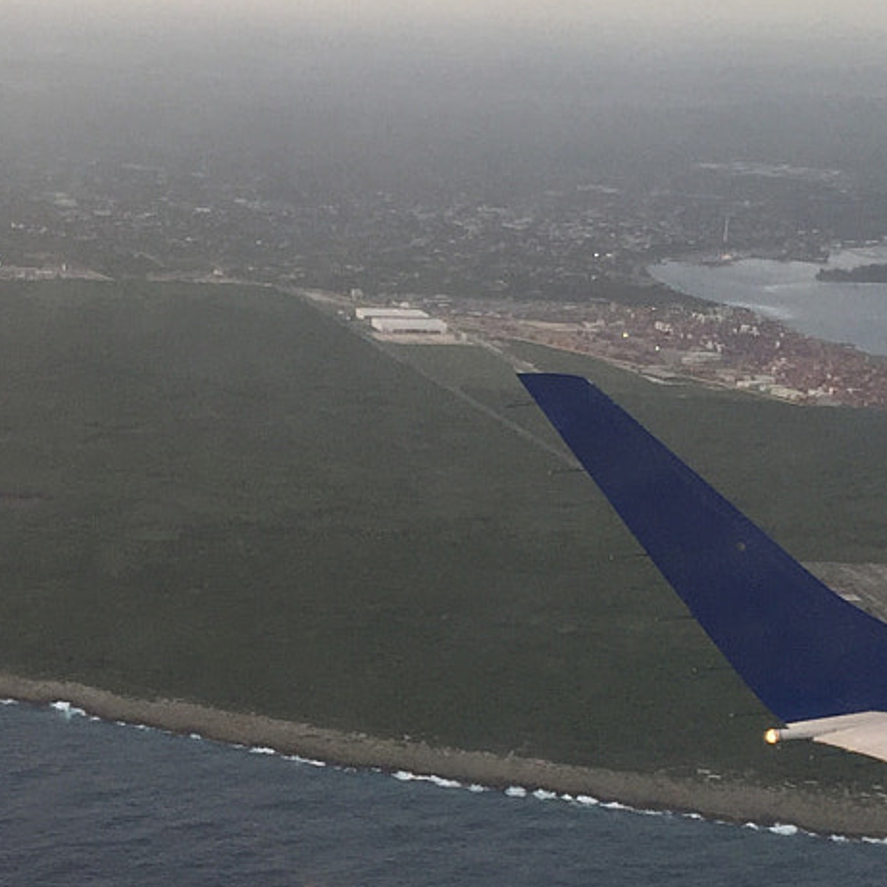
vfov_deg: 19.5
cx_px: -115
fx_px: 2580
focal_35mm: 89
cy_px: 529
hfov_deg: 18.7
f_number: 2.2
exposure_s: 1/120
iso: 50
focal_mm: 4.15
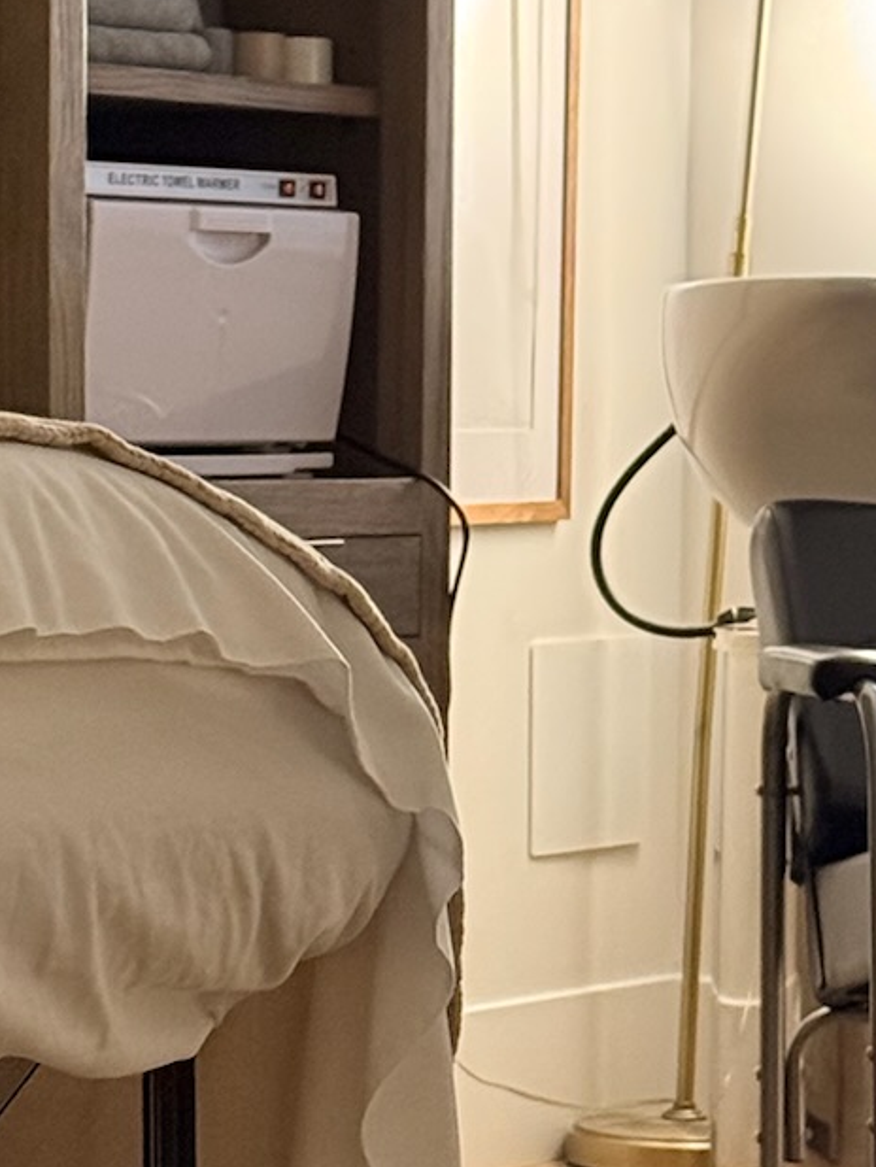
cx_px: 113
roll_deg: -0.4
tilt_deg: -6.0
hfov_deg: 9.3
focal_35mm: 159
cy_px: 957
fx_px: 5361
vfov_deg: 12.4
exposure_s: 1/30
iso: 400
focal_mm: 6.76
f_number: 1.78
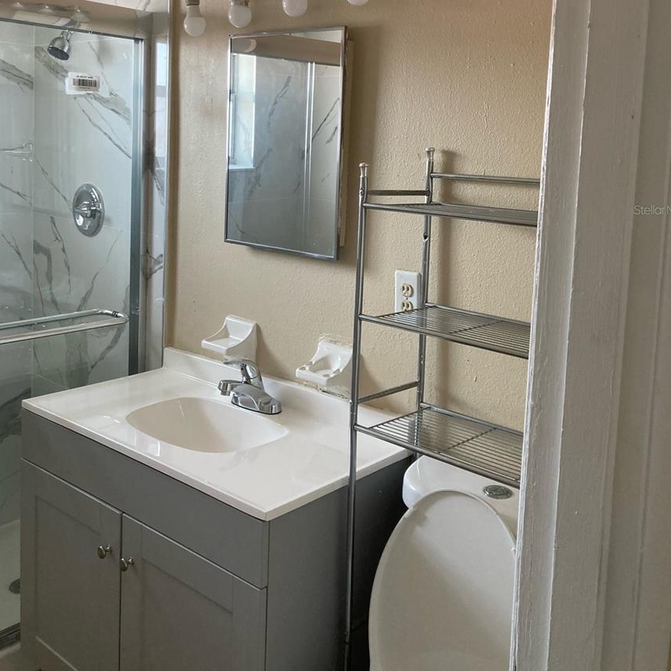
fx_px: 768
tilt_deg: -4.2
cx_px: 334
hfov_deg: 47.2
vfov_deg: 46.3
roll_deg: -2.1
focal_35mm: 35
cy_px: 209
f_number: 1.8
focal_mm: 3.99
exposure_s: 1/60
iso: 160
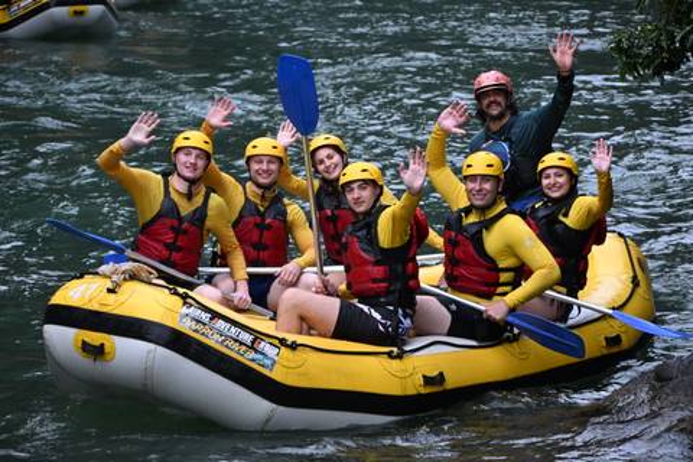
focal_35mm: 172
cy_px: 231
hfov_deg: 11.9
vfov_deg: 8.0
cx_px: 346
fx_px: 3320
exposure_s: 1/1000
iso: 2500
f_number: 6.3
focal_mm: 115
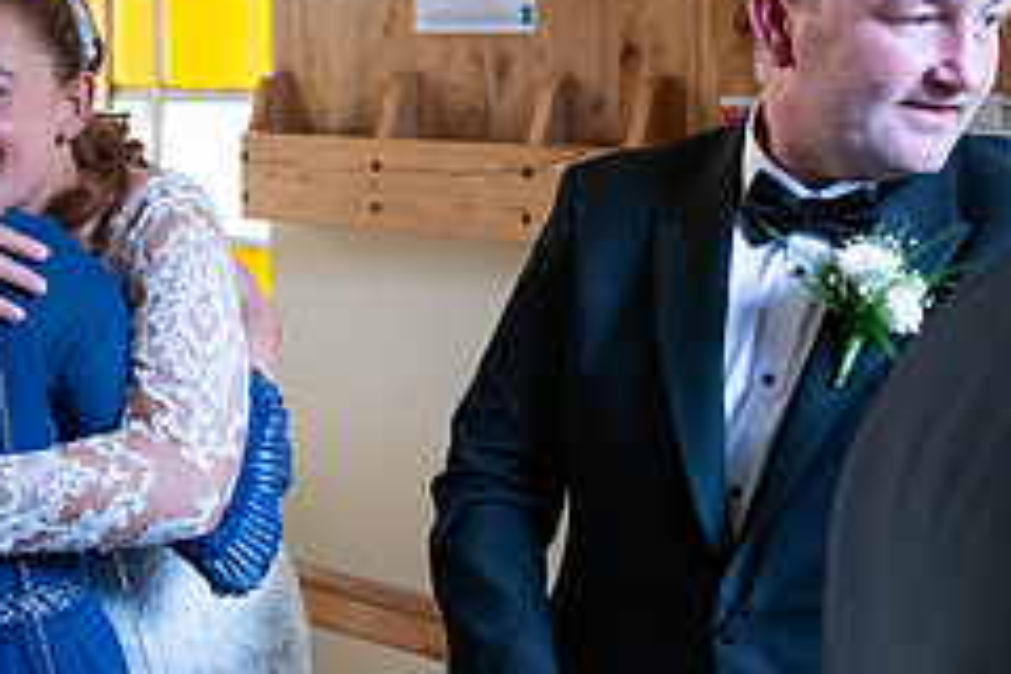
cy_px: 348
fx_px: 1629
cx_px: 291
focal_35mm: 58
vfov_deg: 23.4
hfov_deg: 34.0
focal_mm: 24
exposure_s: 1/160
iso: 1250
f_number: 3.5
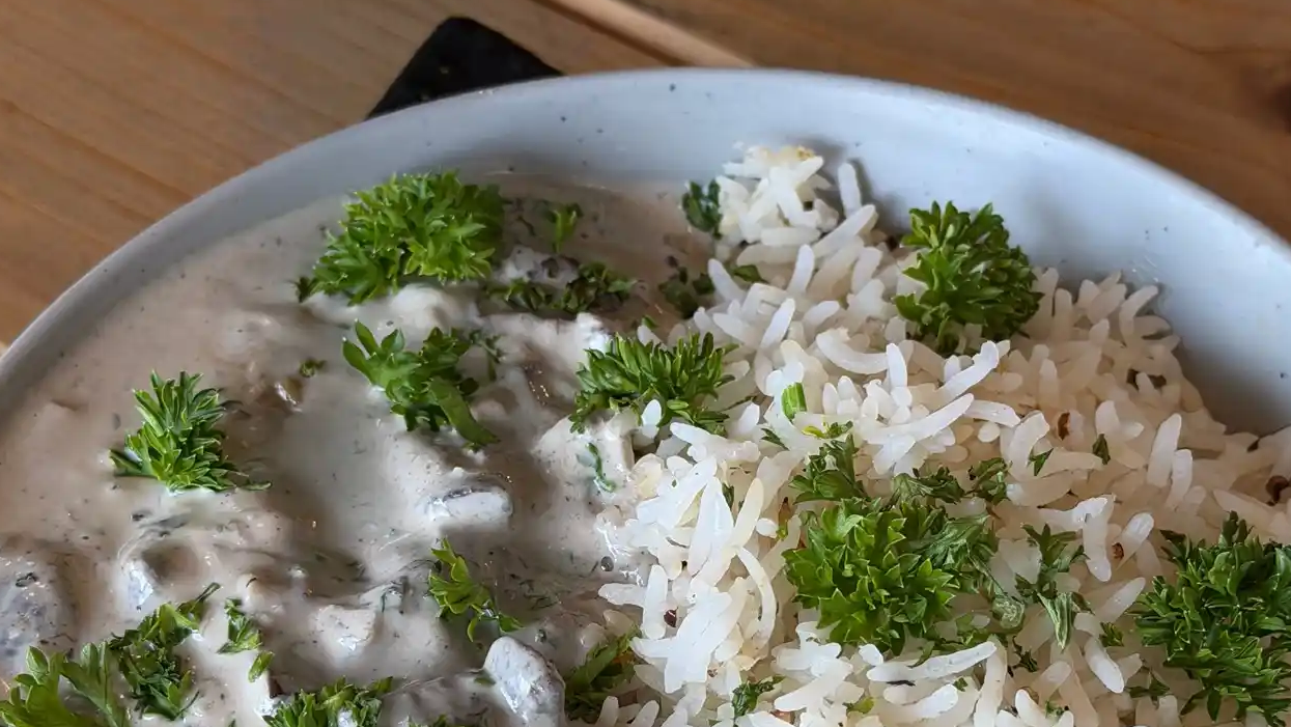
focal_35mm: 86
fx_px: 2945
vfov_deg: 14.0
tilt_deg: -47.6
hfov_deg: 24.7
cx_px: 668
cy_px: 588
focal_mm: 6.76
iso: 50
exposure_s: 1/100
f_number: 1.78
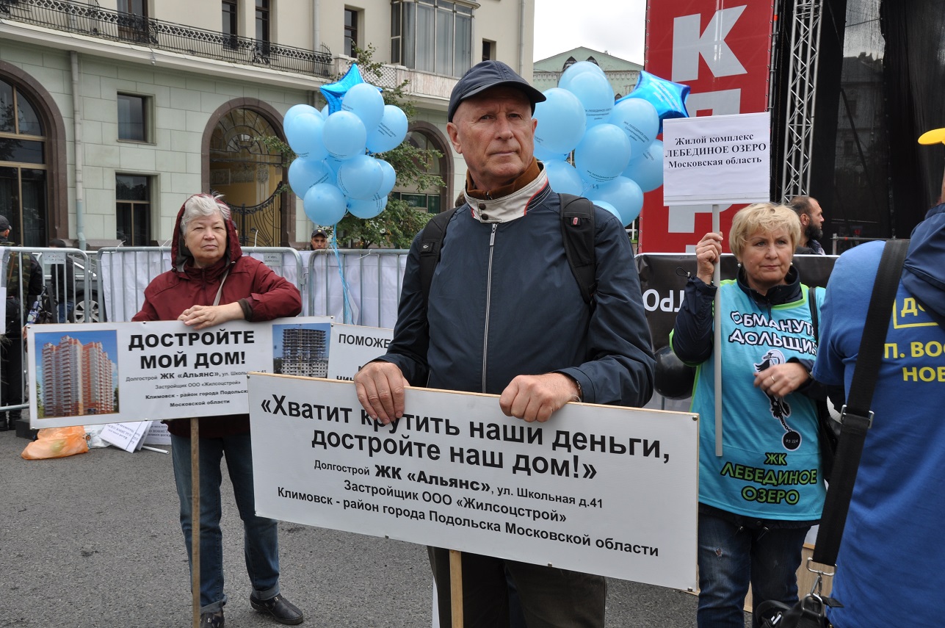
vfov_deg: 34.1
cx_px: 472
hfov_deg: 49.6
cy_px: 314
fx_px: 1023
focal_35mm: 39
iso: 200
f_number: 10
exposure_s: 1/100
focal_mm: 26
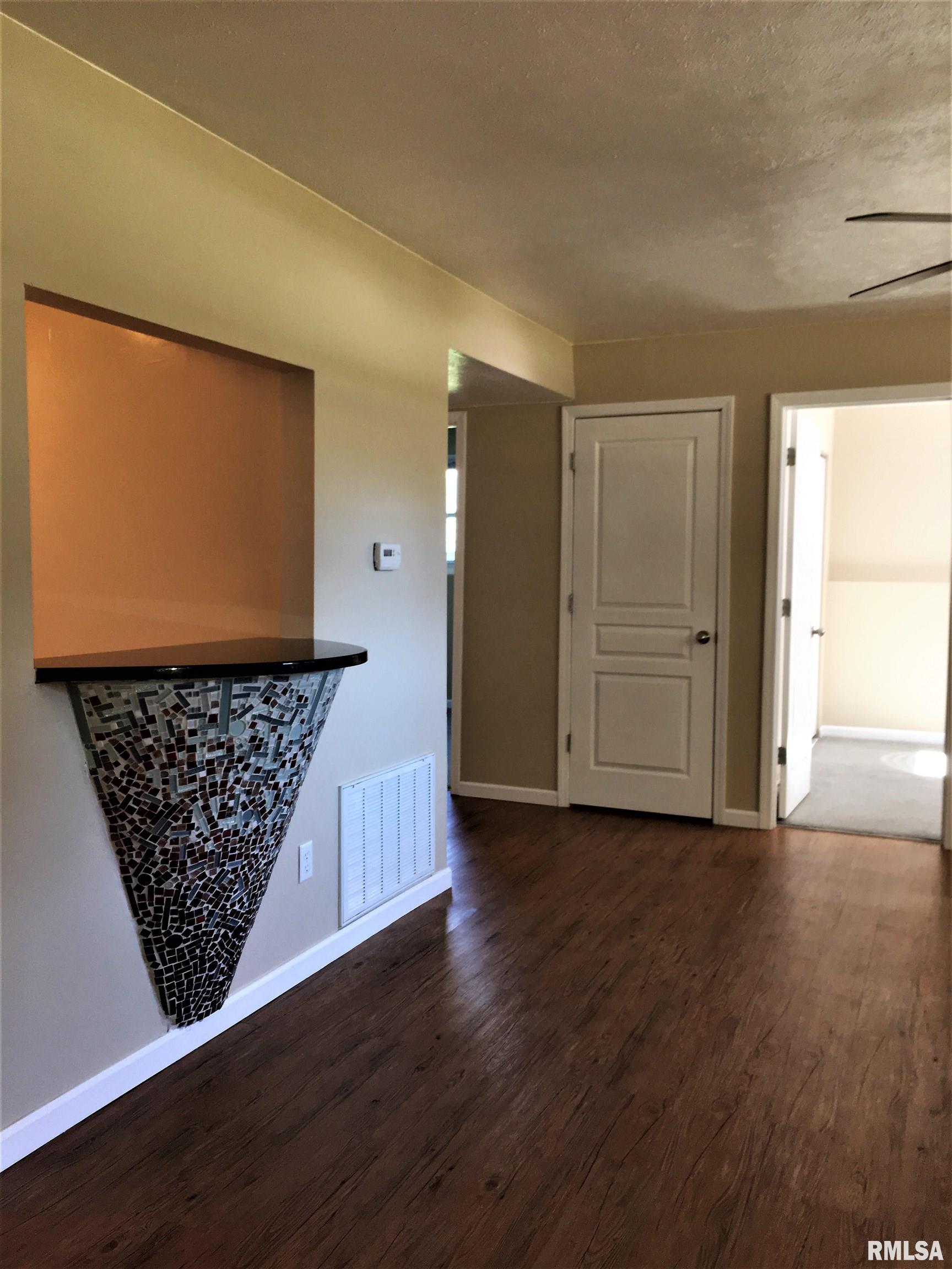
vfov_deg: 61.7
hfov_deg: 48.2
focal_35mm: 29
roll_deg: -0.4
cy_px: 634
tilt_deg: -3.4
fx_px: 1063
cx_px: 476
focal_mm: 4.15
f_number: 2.2
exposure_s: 1/30
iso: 40
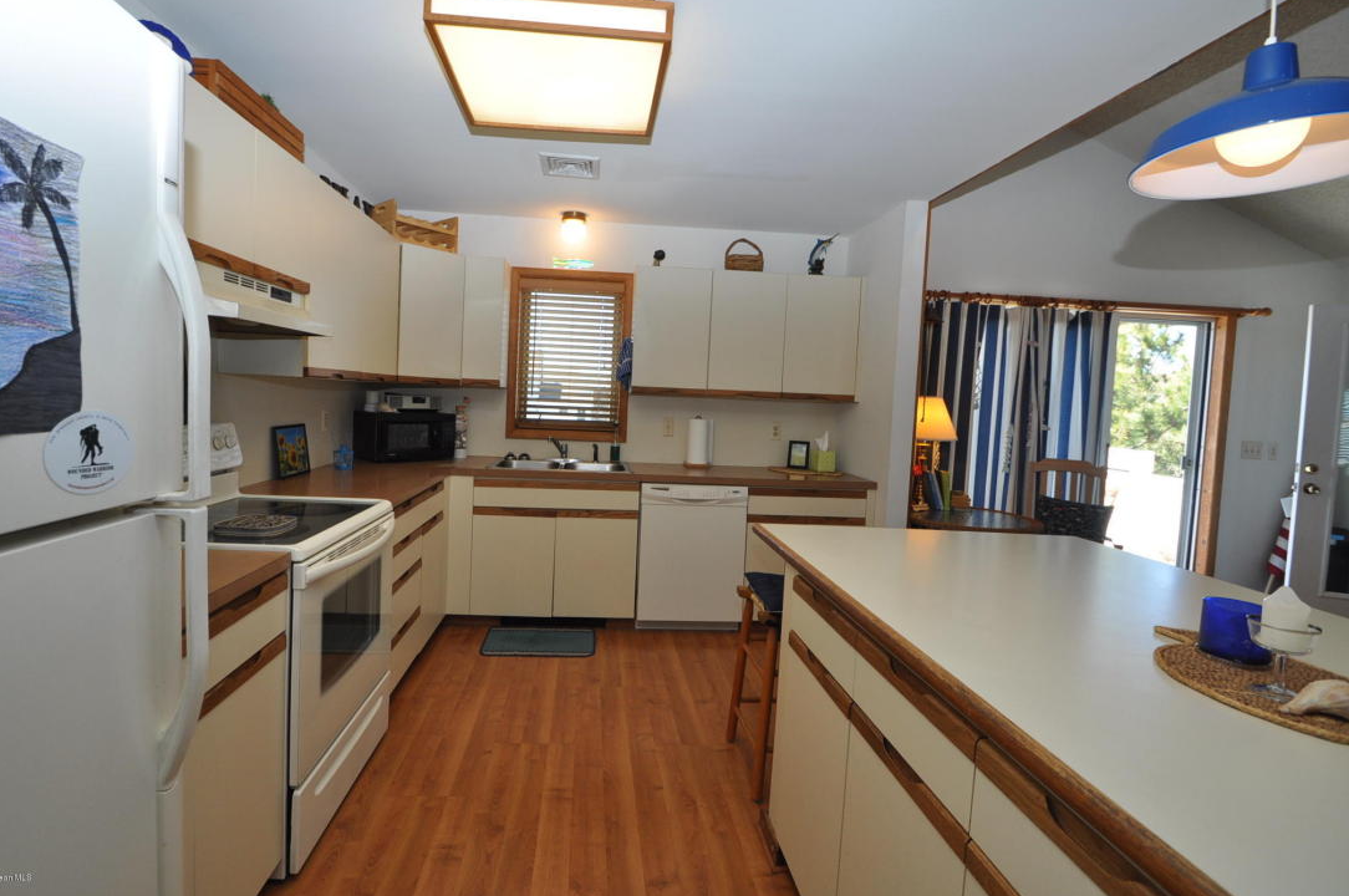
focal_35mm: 16
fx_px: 599
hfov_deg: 96.7
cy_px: 431
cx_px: 636
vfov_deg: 73.6
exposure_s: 1/100
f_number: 5
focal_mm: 10
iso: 400
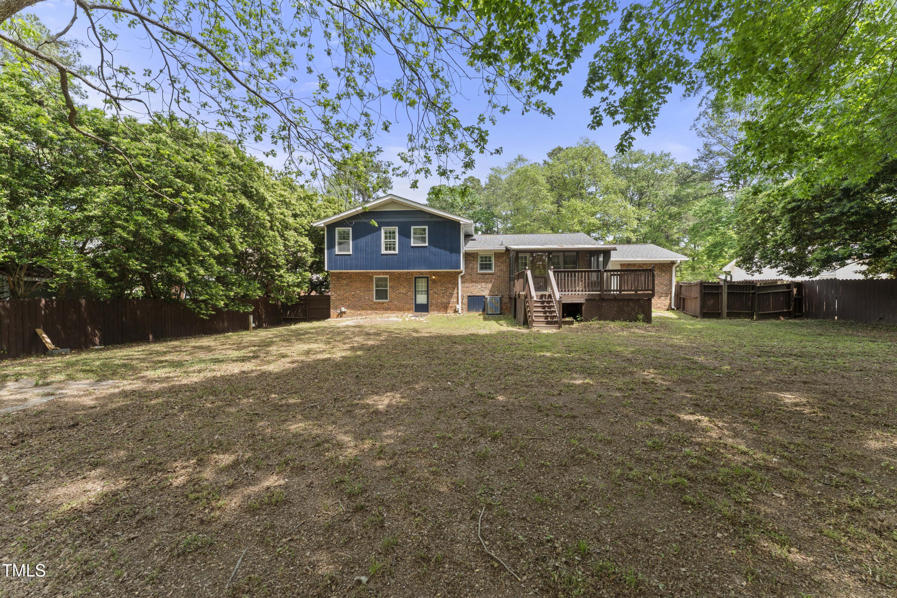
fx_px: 349
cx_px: 448
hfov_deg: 104.3
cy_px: 299
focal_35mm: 14
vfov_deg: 81.2
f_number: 10
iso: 500
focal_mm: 14
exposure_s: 1/125
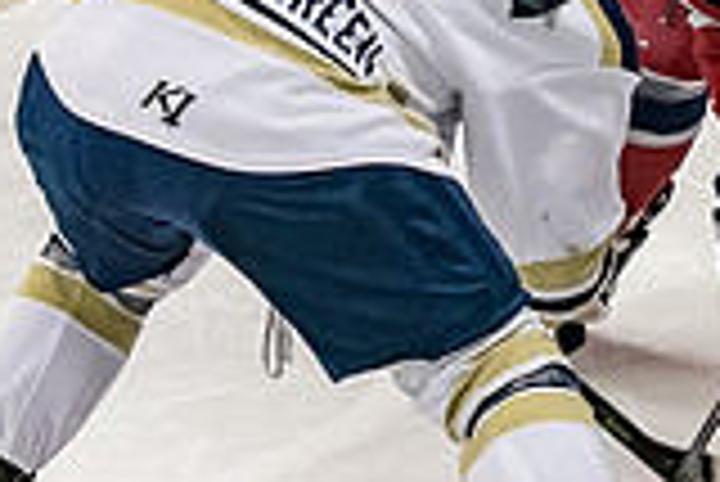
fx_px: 7607
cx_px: 774
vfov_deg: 3.6
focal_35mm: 380
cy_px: -25
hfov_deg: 5.4
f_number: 4
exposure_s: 1/800
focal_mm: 70
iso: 4500
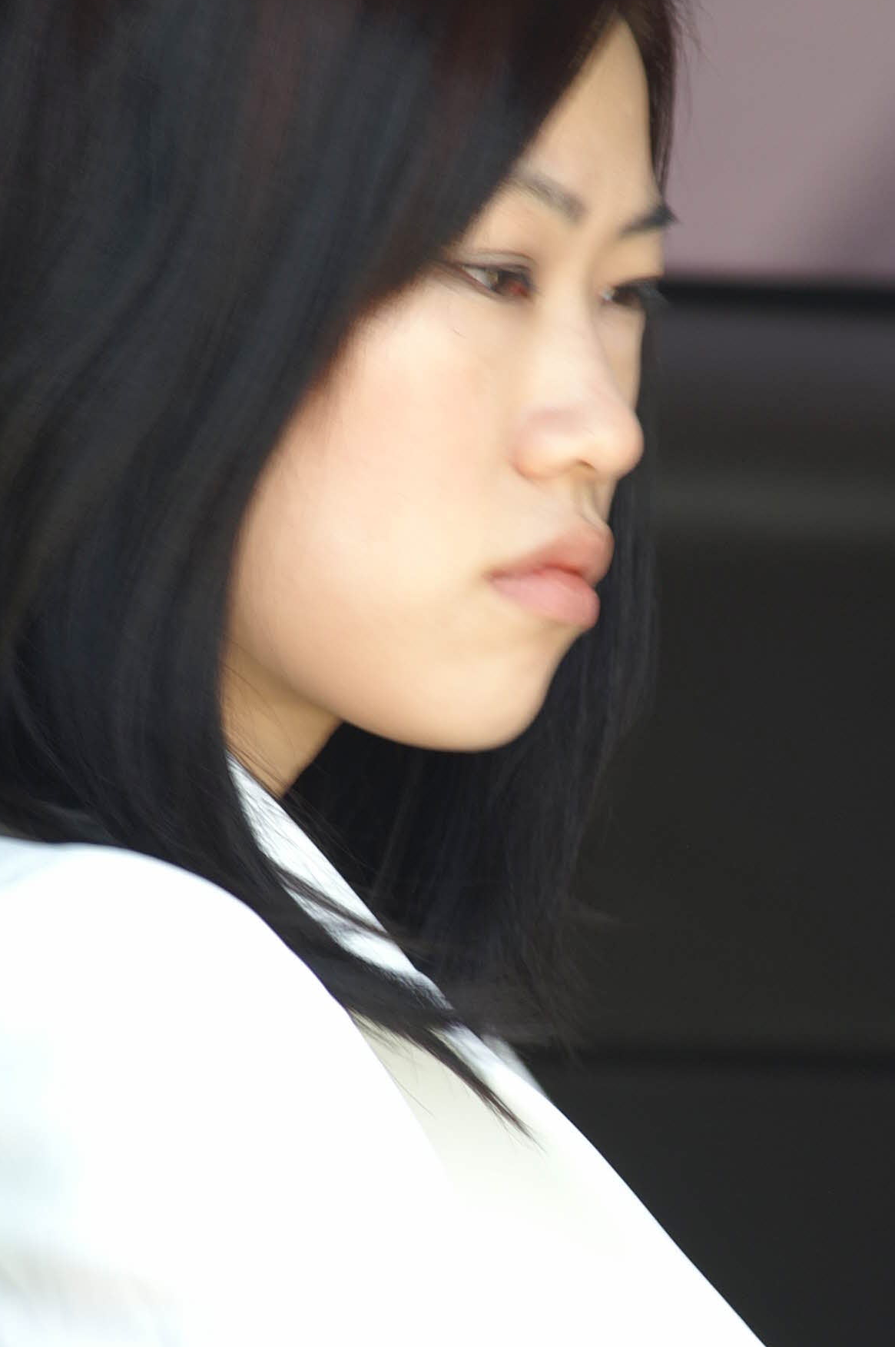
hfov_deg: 2.7
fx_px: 19238
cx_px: 552
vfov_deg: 4.0
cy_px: 899
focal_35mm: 515
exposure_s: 1/40
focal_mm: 200
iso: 100
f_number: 6.3
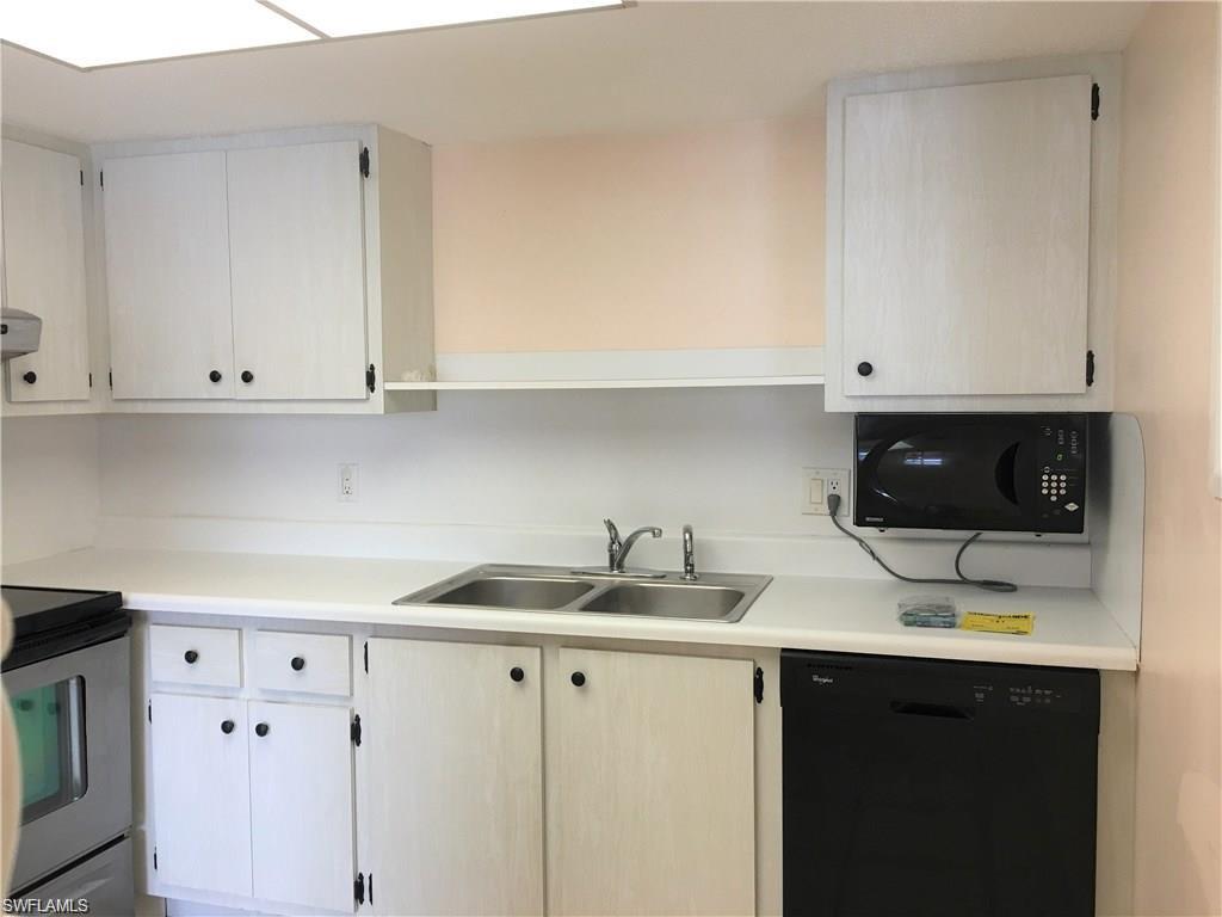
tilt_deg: -2.8
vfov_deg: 48.2
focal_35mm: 29
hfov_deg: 61.7
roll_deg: +0.9
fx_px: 1024
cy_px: 458
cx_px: 611
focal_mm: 4.15
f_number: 2.2
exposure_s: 1/15
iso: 25
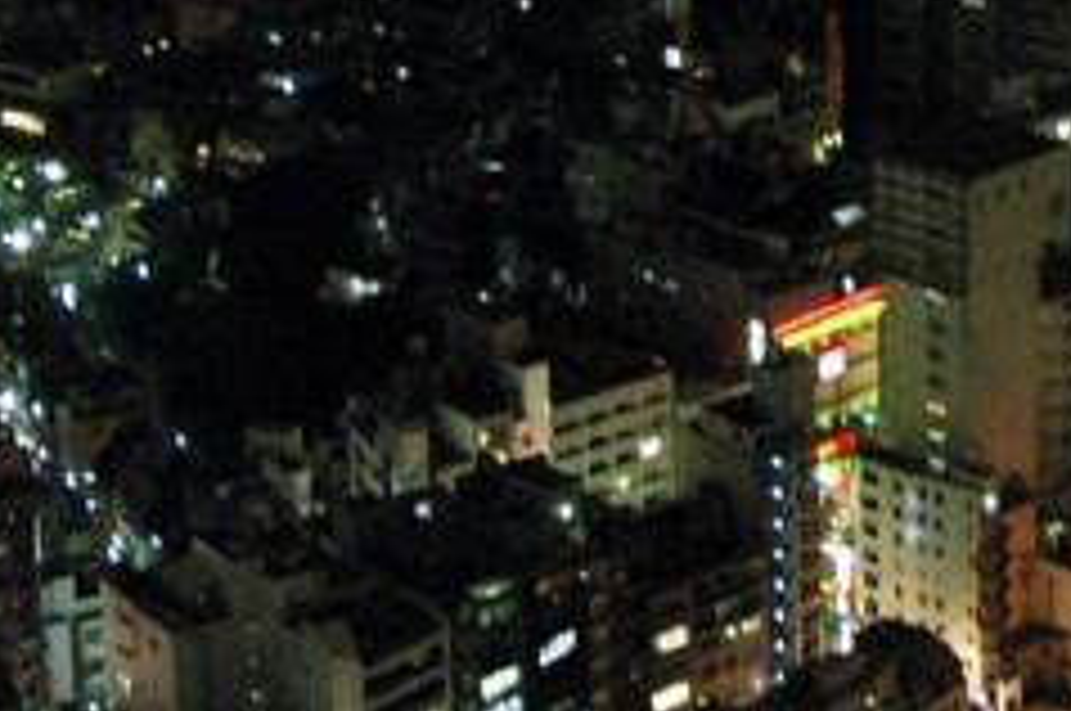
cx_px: 1242
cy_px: -346
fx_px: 4788
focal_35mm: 161
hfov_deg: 12.5
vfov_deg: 8.3
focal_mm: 25
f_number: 4
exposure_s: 1/6
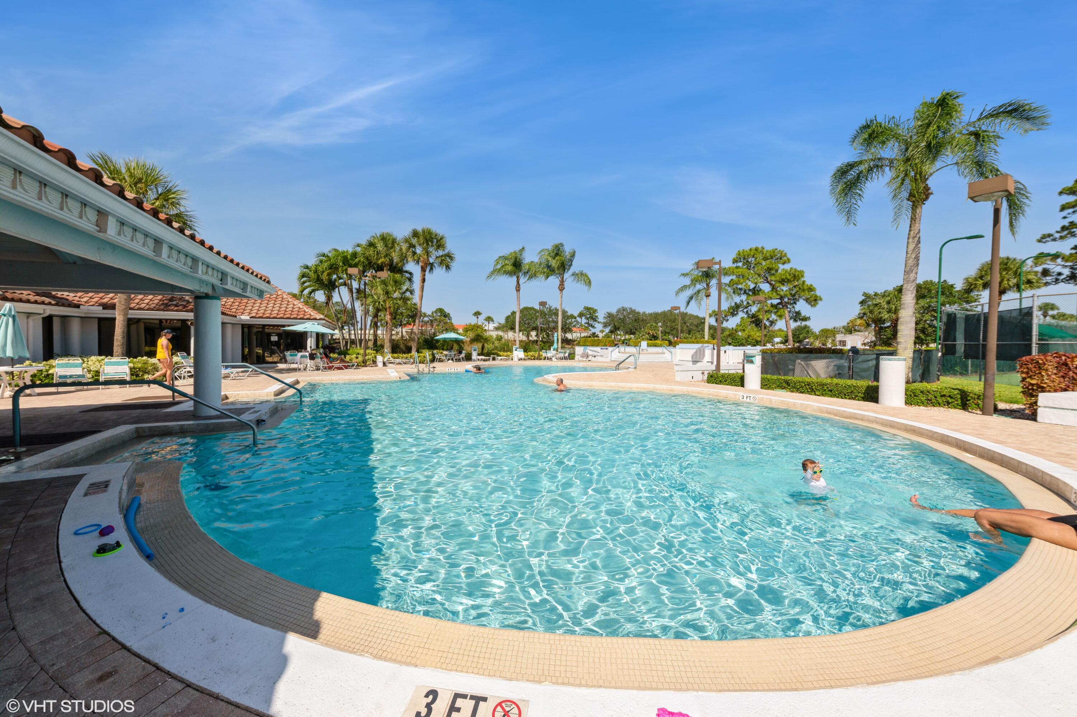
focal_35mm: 12
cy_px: 358
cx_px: 538
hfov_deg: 112.7
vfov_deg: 89.9
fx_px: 359
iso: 160
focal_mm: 12
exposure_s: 1/1000
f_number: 8
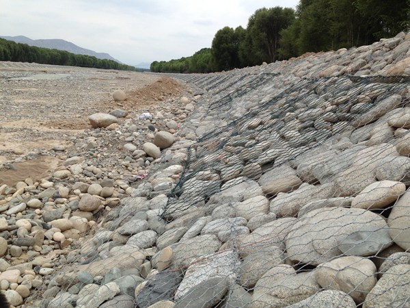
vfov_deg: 42.9
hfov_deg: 55.4
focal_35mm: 33
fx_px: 391
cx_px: 205
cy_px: 154
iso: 50
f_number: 2.4
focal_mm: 4.13
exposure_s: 1/1355
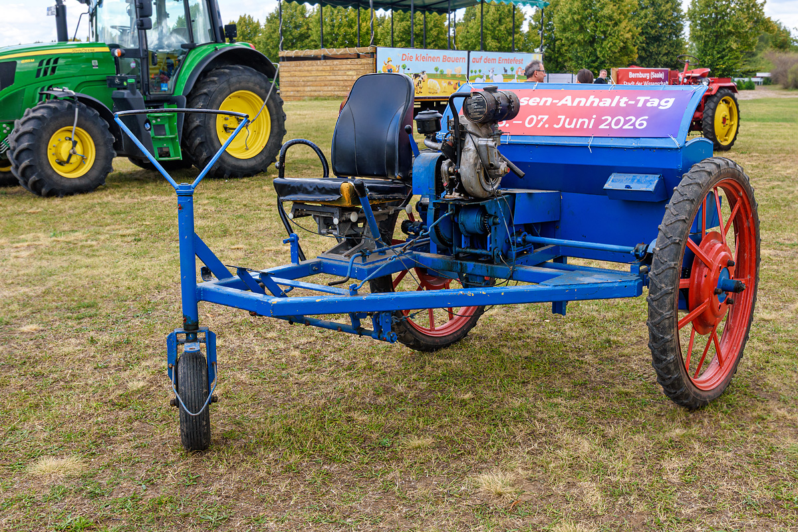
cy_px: 266
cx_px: 399
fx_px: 831
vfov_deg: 35.5
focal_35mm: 38
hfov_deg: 51.3
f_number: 8
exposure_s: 1/200
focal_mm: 25
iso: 200
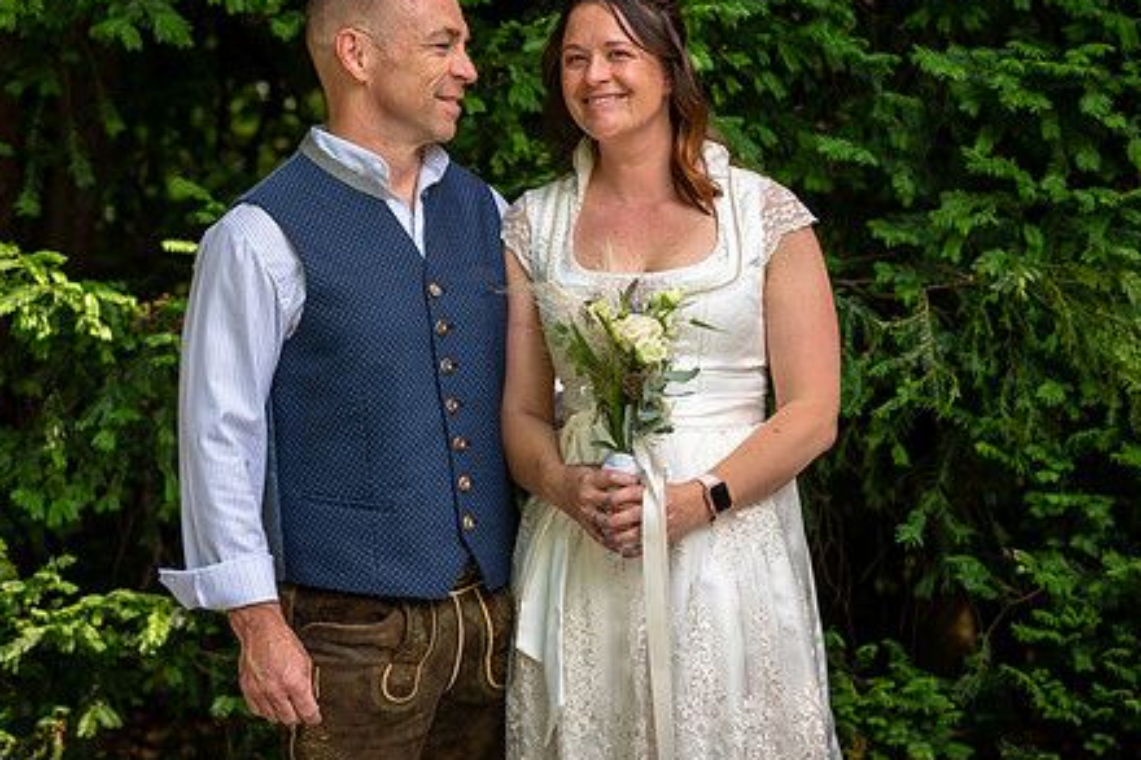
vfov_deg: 9.5
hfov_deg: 14.2
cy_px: 296
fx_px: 4594
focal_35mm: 145
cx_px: 485
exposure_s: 1/250
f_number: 4.5
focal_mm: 110
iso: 200
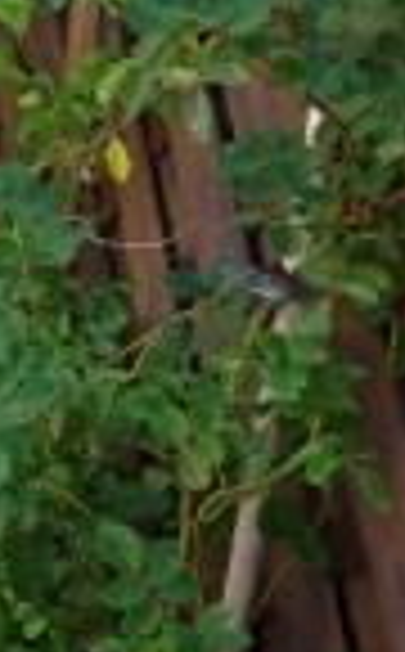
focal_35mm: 82
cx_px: -414
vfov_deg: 25.2
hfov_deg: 13.5
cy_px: 229
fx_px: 1455
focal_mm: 4.7
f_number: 3.3
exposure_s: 1/125
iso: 100
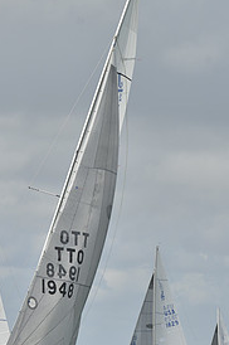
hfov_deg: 3.2
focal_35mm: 424
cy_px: 178
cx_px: 110
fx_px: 4056
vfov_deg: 4.9
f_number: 7.1
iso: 280
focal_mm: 200
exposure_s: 1/1250
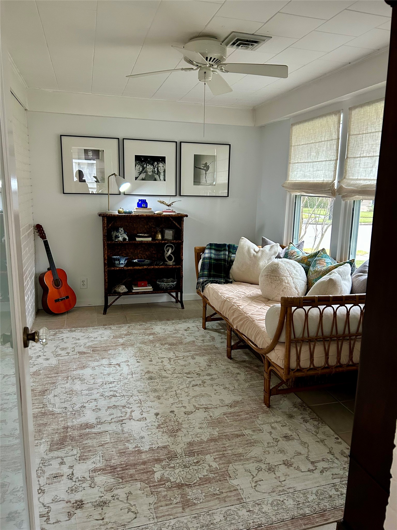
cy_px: 265
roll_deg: -1.2
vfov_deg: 67.3
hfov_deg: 53.1
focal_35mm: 26
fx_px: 398
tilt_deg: -11.0
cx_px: 198
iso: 320
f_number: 1.5
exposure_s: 1/60
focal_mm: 5.7
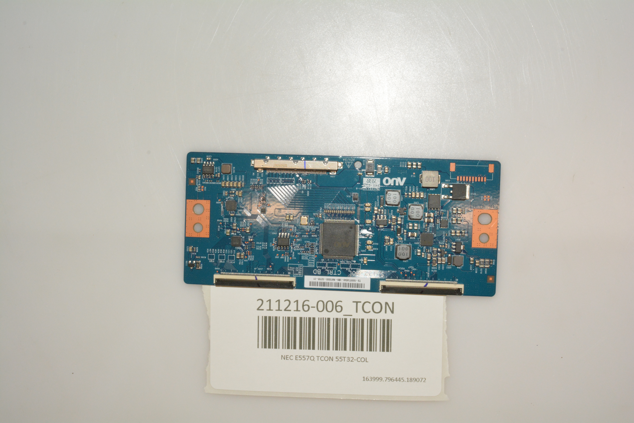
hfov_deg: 47.9
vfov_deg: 33.0
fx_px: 713
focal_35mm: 40
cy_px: 212
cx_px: 317
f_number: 25
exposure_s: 1/80
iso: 1600
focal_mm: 27
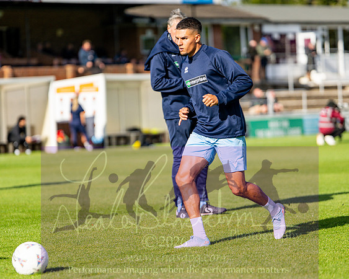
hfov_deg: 12.2
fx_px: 1637
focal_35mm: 159
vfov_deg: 9.7
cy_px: 129
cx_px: 173
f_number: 1.4
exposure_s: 1/8000
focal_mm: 85
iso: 100
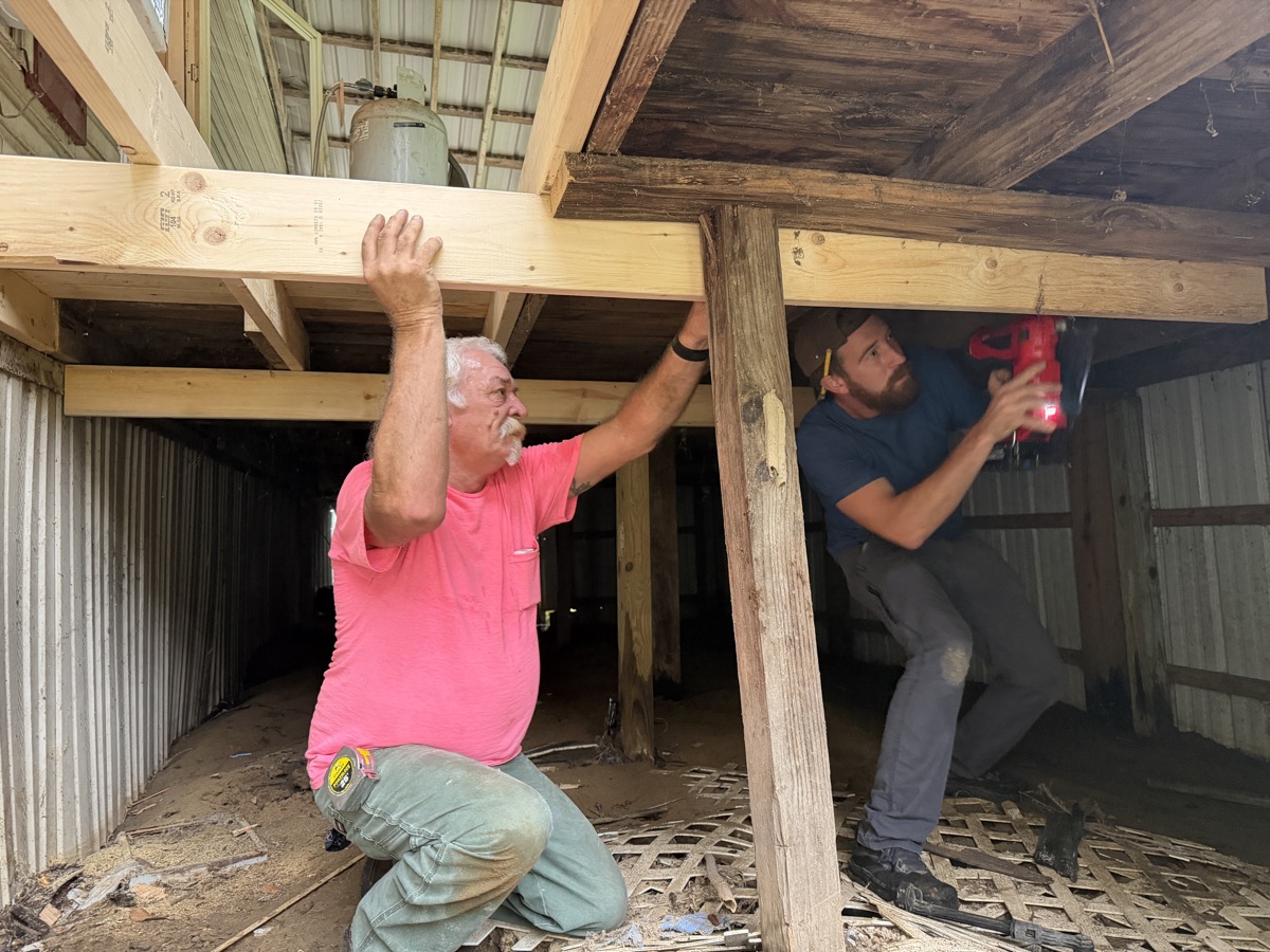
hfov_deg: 71.6
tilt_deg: +3.8
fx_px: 881
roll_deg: +2.9
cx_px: 635
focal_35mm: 24
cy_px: 476
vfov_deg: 56.8
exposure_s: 1/60
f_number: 1.78
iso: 640
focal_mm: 6.76
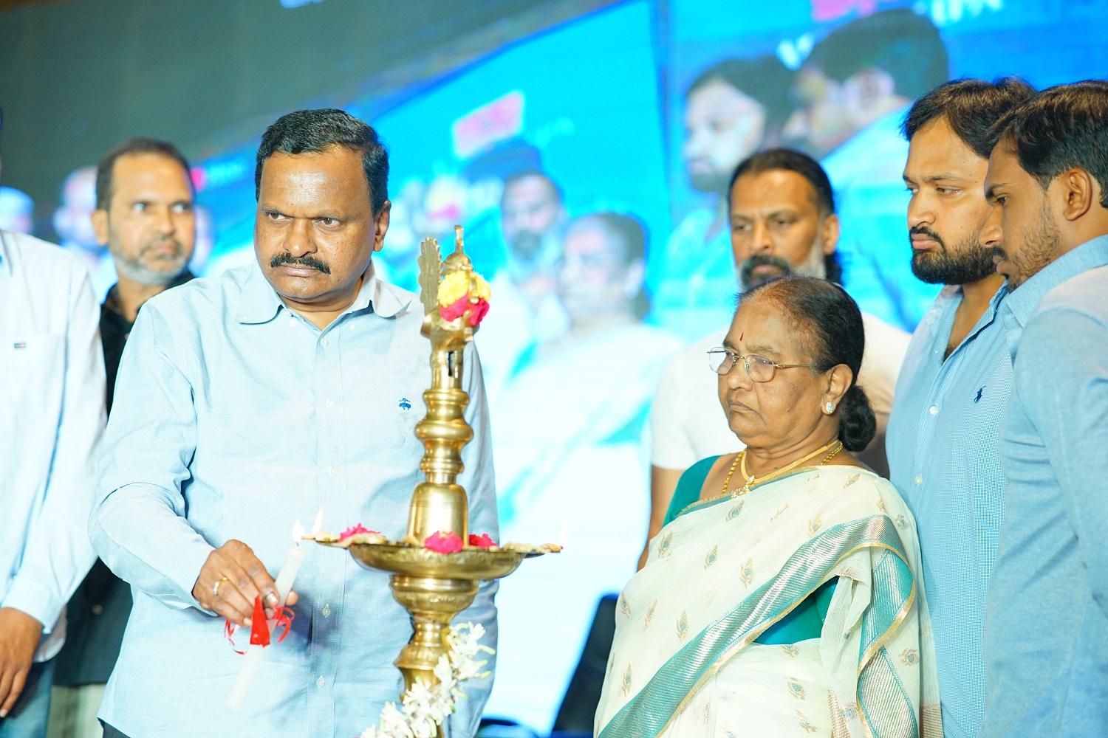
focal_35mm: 85
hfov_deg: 23.9
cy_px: 369
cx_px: 554
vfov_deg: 16.1
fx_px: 2616
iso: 1250
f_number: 2.5
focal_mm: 85
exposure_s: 1/640
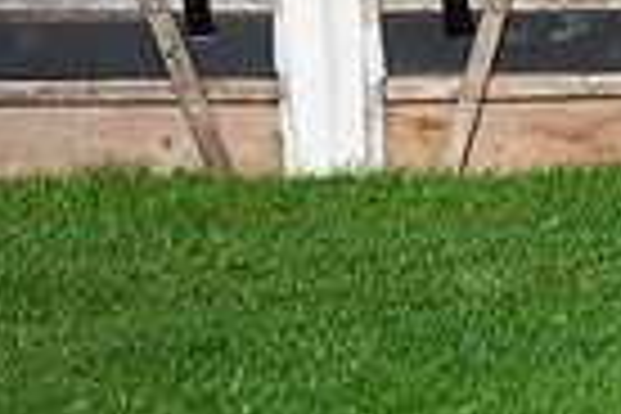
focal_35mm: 810
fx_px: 13971
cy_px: -513
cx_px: 1444
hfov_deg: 2.5
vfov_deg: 1.7
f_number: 3.5
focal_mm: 150
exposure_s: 1/5000
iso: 250
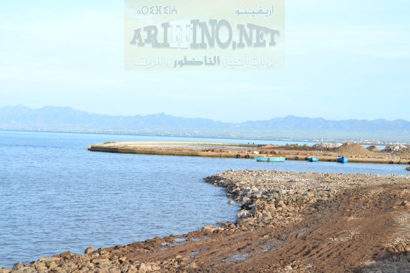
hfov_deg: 24.6
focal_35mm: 82
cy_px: 136
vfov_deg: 16.5
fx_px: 939
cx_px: 205
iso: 100
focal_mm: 55
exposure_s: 1/250
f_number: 8
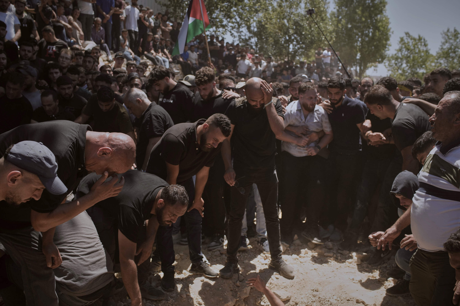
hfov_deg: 54.4
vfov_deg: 37.9
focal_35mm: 35
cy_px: 153
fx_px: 447
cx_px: 230
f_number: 4
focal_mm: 35
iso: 500
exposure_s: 1/2000
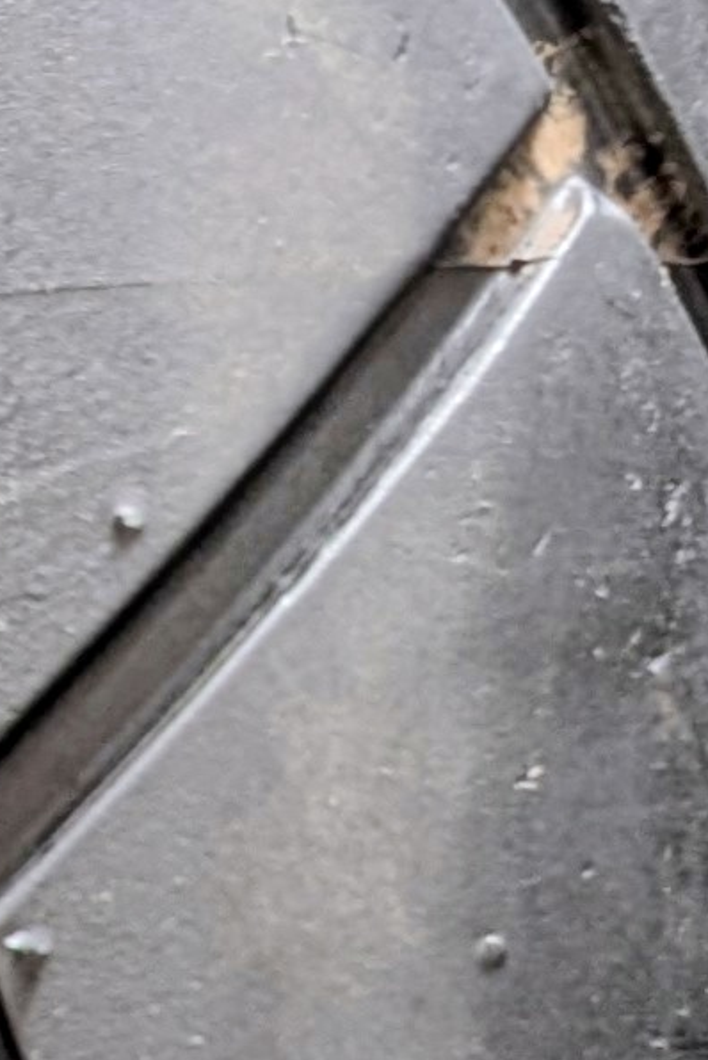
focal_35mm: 171
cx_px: -141
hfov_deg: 8.0
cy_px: 605
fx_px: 5038
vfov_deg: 12.0
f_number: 1.68
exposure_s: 1/39
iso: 37
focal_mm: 6.9
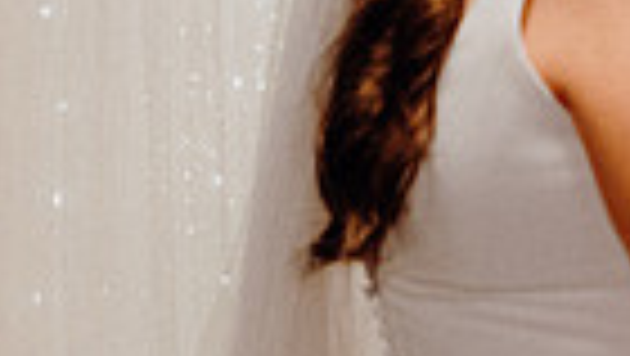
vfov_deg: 3.7
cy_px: 61
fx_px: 5433
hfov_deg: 6.5
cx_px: 976
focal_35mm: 325
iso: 2500
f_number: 3.5
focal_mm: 50
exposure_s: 1/160
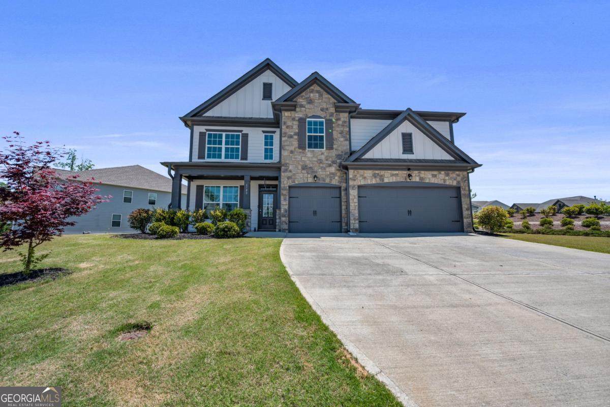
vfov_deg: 81.2
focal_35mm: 14
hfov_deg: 104.3
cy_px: 204
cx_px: 305
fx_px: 237
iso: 100
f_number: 8
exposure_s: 1/1250
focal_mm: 14
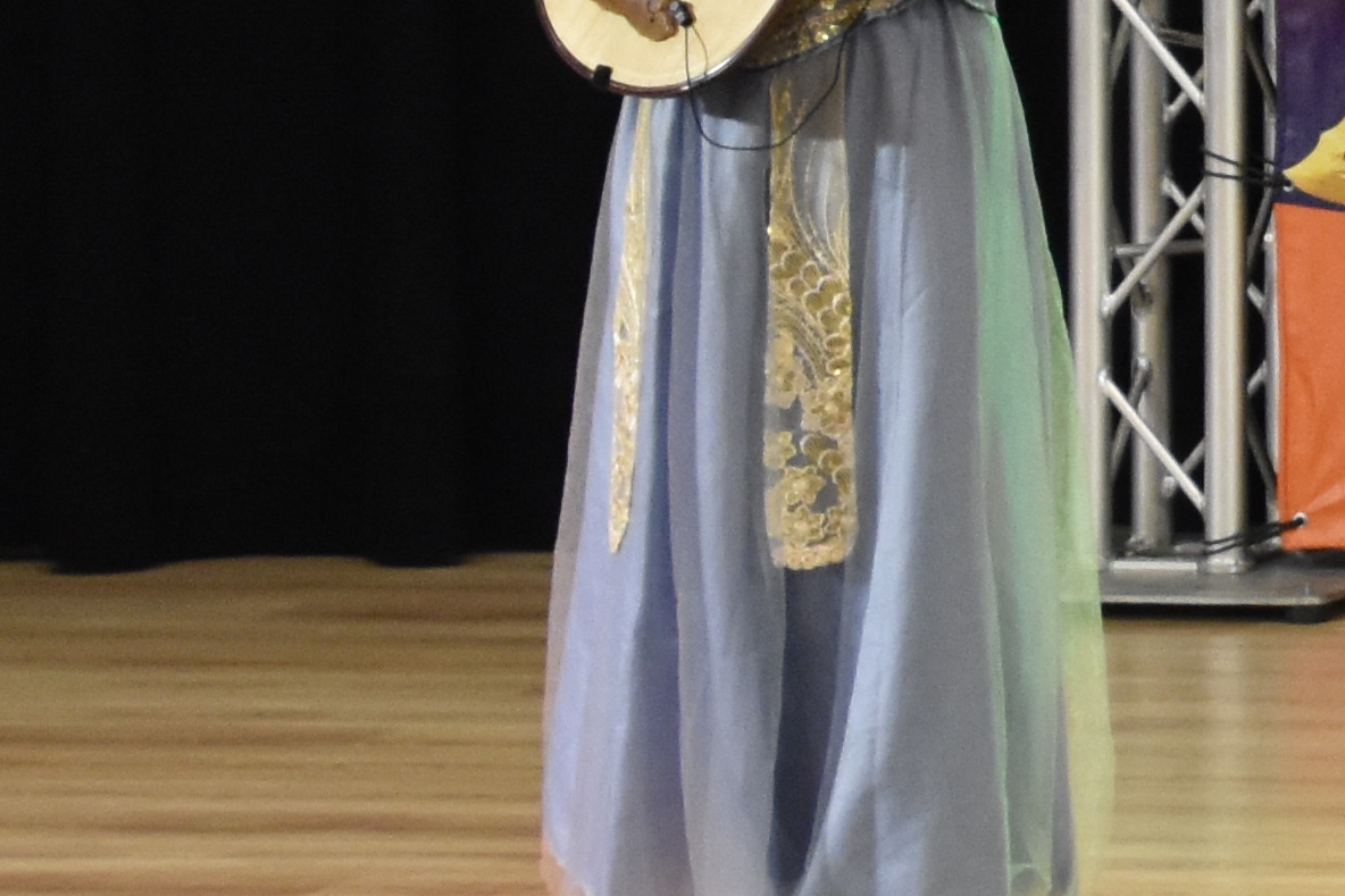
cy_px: -562
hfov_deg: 5.4
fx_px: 13634
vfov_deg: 3.7
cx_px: 3399
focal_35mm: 365
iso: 1600
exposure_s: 1/160
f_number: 6.3
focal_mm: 48
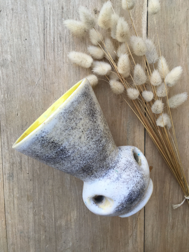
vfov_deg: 61.7
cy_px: 126
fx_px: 211
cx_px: 94
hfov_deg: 48.2
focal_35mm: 29
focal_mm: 4.15
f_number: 2.2
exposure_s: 1/100
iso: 40
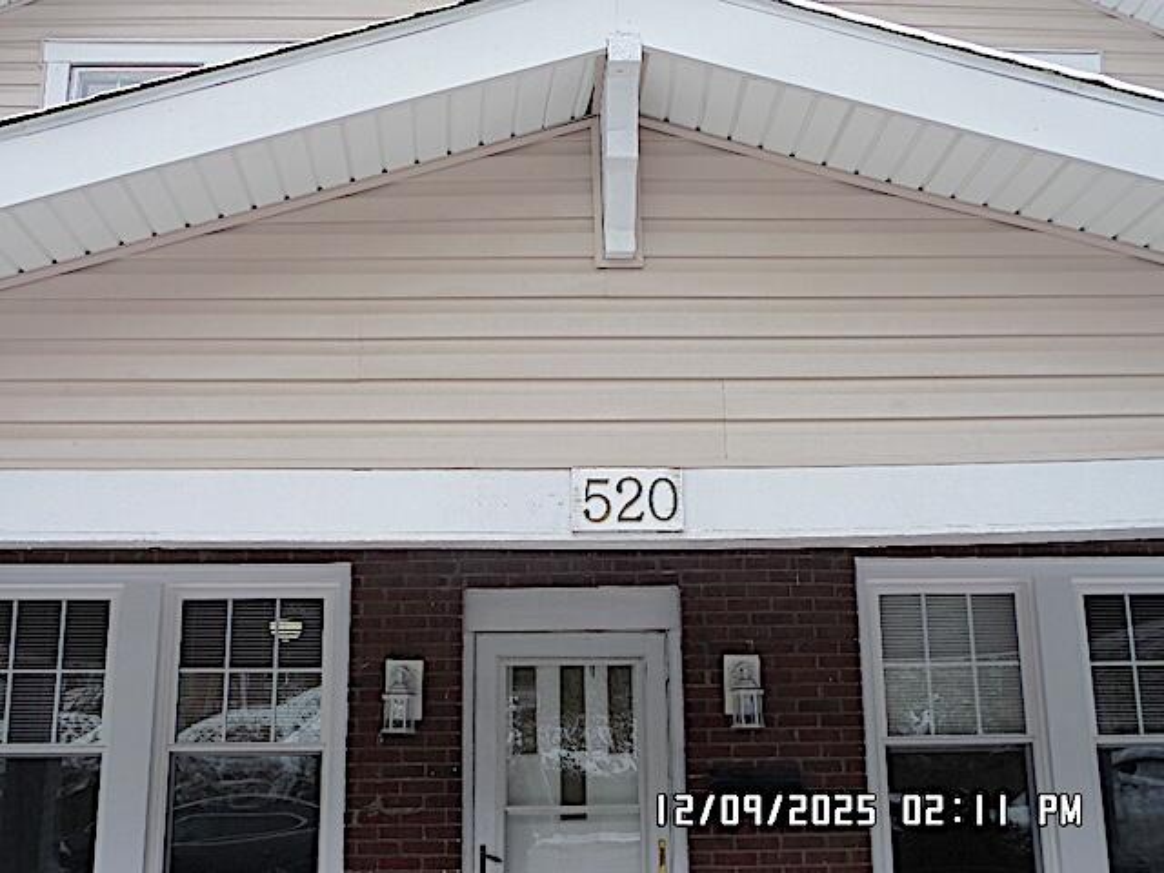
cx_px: 582
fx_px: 1379
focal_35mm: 41
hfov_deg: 45.8
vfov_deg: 35.1
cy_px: 436
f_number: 3.6
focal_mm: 6.8
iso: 100
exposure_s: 1/180
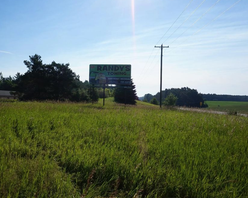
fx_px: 205
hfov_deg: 61.8
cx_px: 101
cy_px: 99
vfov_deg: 51.5
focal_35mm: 28
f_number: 14
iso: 100
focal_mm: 16
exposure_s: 1/160
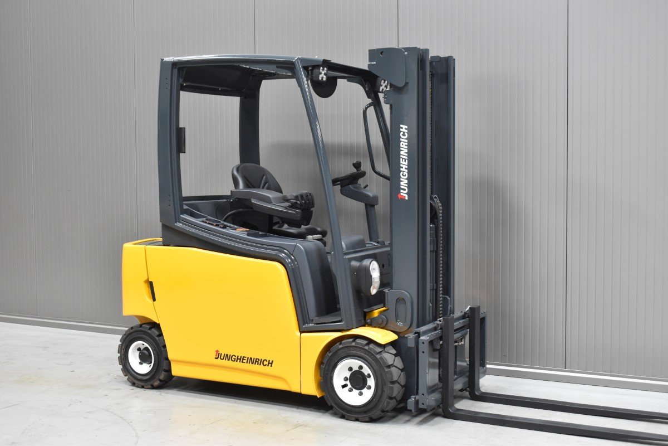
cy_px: 223
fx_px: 863
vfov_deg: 28.9
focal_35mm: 46
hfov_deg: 42.3
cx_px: 334
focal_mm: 31
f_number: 5.6
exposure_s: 1/30
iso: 2000
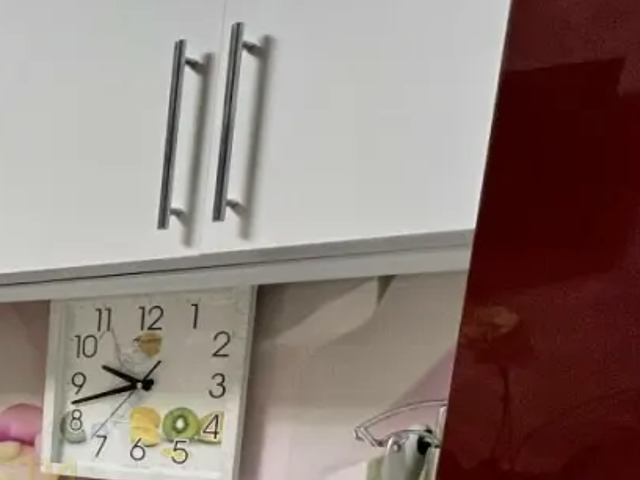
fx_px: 943
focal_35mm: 51
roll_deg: +0.0
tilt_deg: -10.6
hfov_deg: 23.1
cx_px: -474
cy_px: 549
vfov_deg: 26.0
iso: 125
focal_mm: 1.57
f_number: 1.8
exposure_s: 1/100
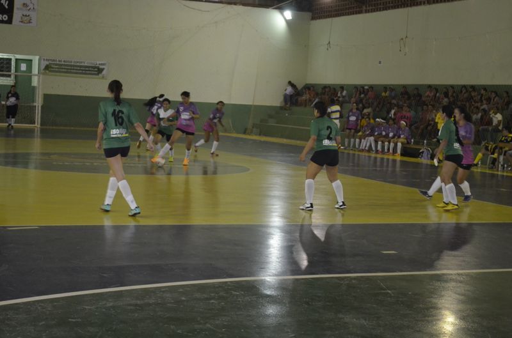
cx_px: 256
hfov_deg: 33.5
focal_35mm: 60
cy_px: 169
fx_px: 851
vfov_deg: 22.5
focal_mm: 40
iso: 3200
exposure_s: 1/60
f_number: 5.3
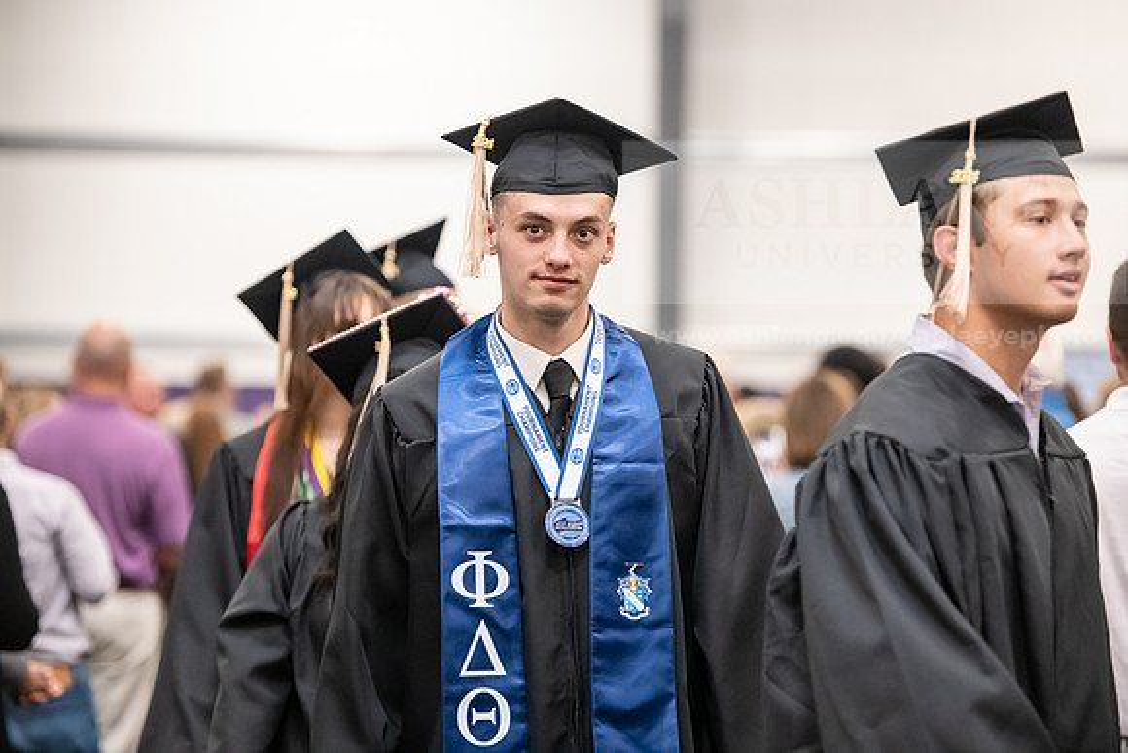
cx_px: 564
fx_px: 4387
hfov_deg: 14.7
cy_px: 376
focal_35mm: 140
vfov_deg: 9.8
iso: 3200
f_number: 3.2
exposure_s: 1/200
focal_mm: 140
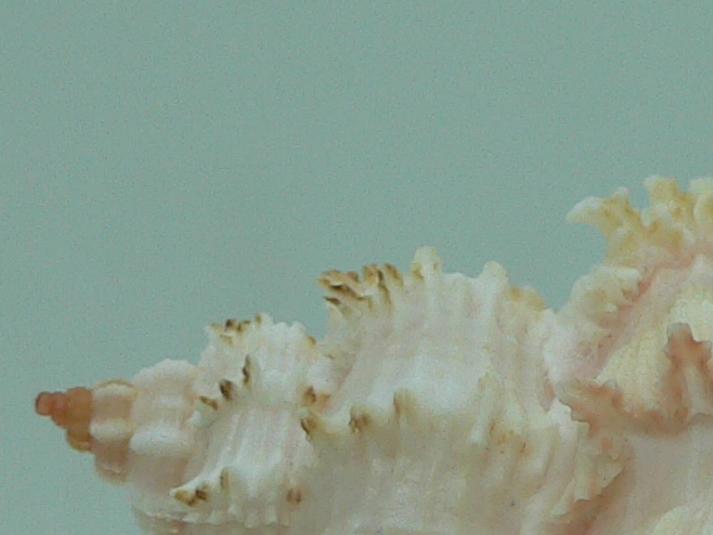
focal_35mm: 124
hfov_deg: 15.5
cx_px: 766
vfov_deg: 11.6
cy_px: 694
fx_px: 2555
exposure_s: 1/80
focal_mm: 4.6
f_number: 2.8
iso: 80
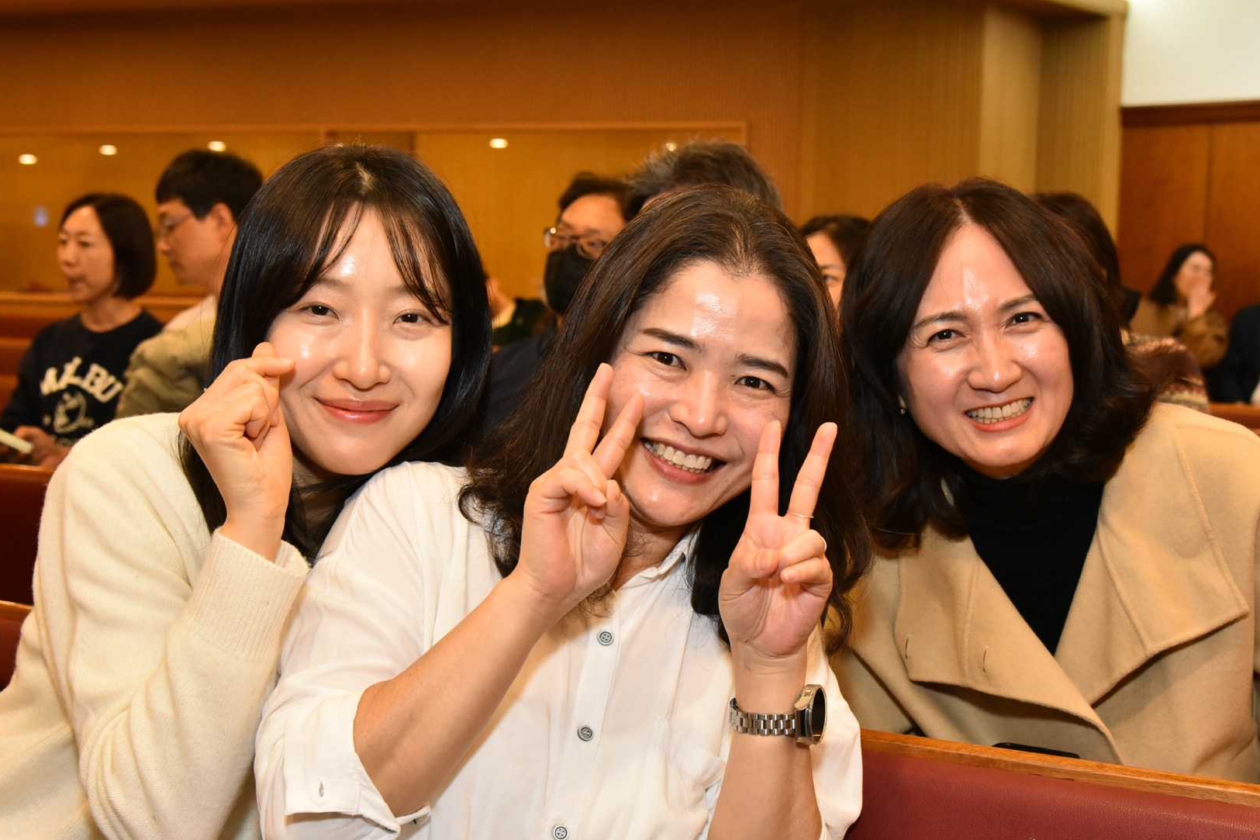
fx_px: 1820
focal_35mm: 52
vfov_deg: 26.0
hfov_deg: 38.2
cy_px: 471
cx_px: 690
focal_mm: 44
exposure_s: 1/160
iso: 3200
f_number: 5.6
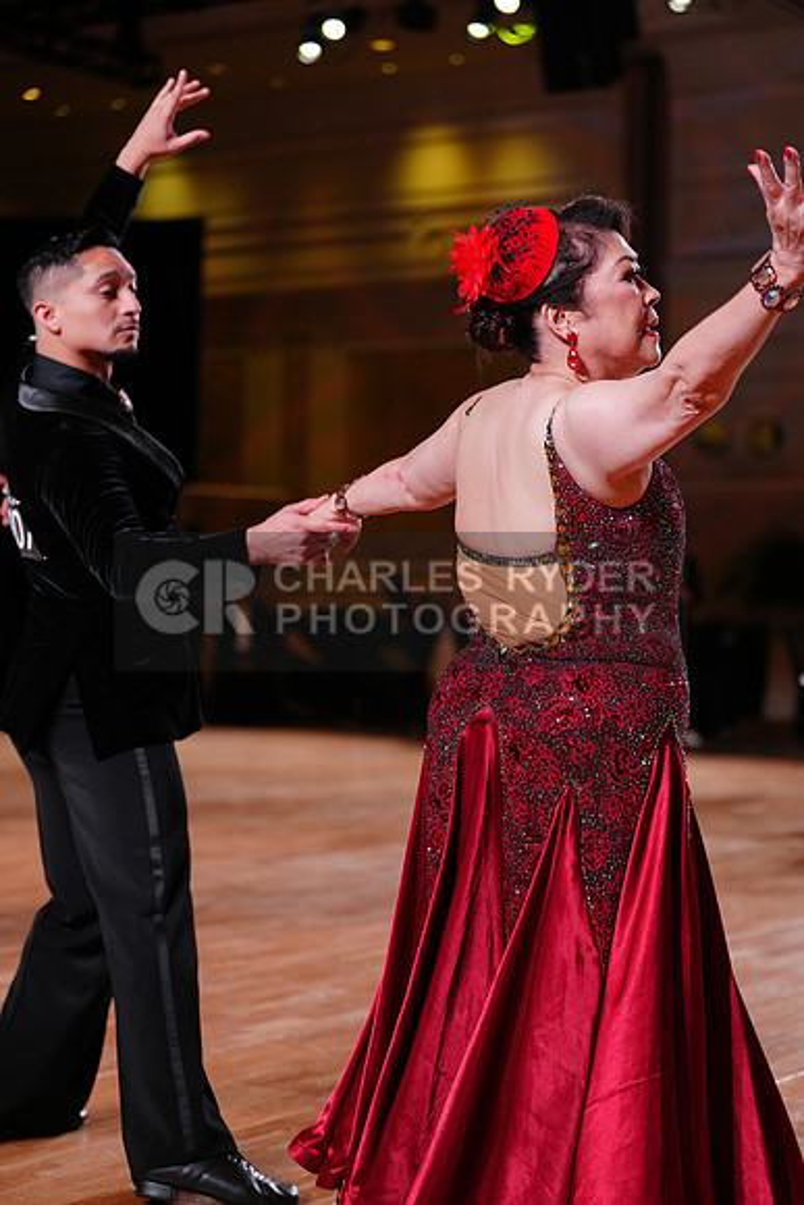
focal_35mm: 70
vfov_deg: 28.8
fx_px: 2343
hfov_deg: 19.5
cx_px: 402
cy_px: 602
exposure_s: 1/400
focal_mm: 70
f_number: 2.8
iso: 1000
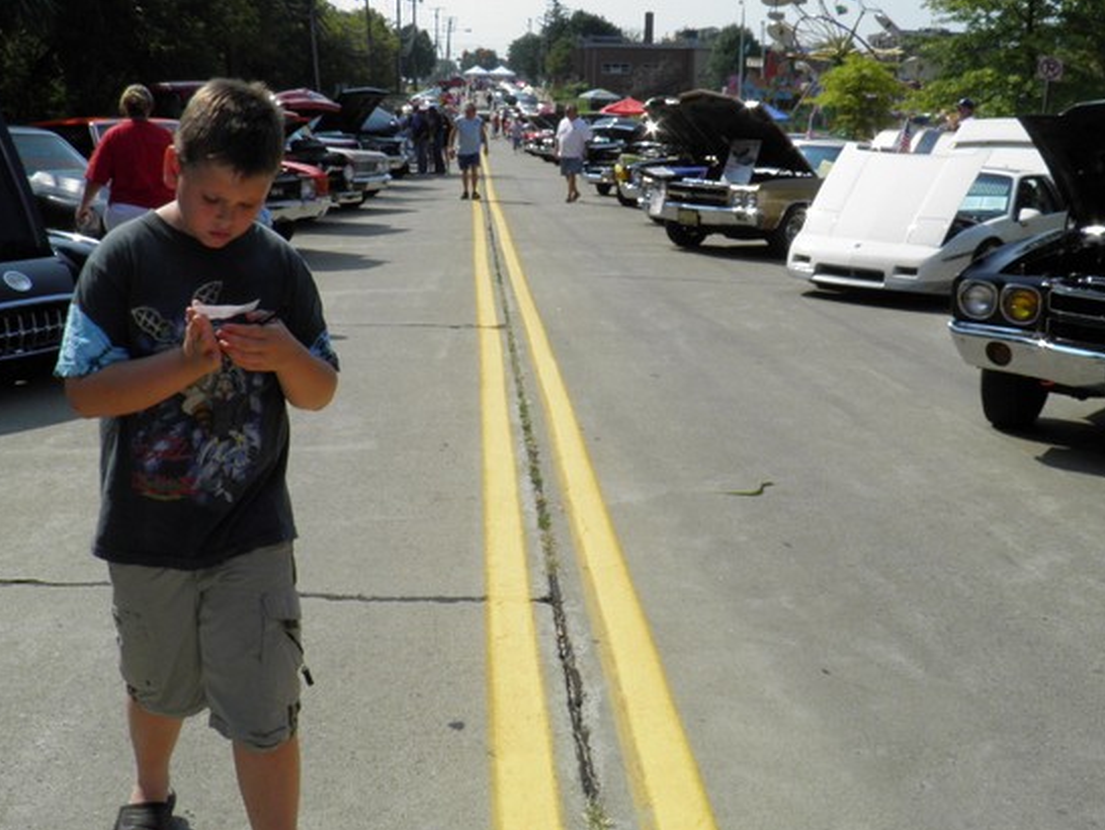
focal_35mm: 41
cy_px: 300
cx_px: 536
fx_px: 1309
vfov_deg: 34.9
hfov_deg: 45.8
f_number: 5.7
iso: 50
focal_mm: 4.9
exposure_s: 1/400
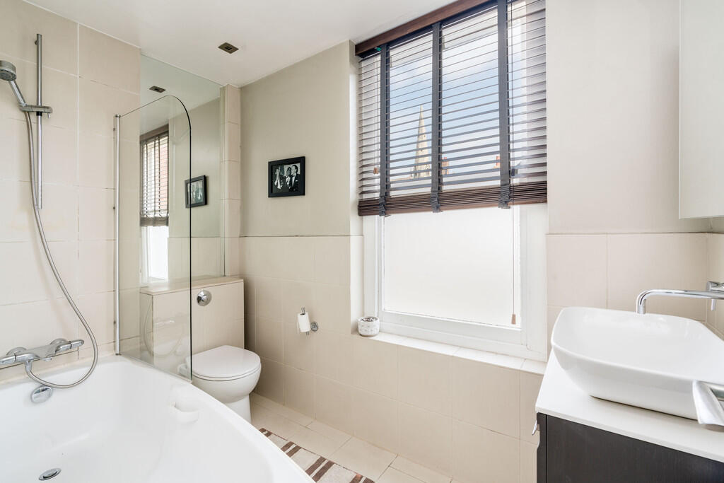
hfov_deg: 96.7
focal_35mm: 16
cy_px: 242
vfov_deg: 73.8
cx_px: 362
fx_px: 322
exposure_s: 1/5
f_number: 10
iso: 250
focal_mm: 16
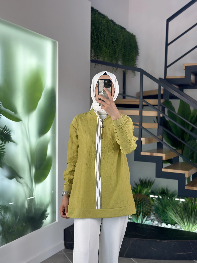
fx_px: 364
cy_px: 132
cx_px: 98
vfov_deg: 39.7
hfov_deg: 30.3
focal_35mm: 48
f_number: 1.78
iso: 80
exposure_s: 1/347
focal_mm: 6.86
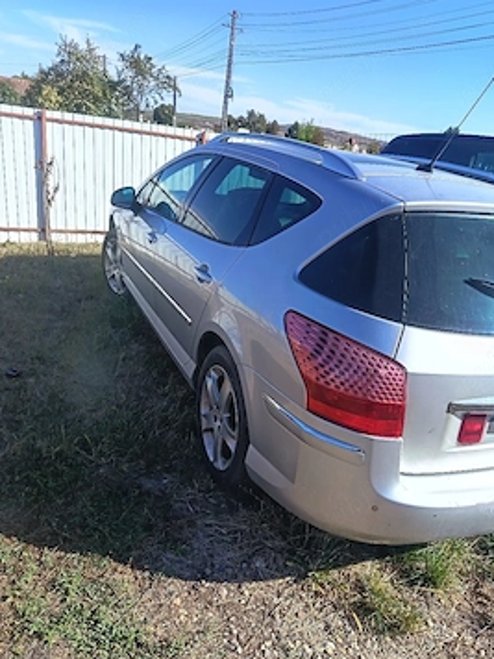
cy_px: 368
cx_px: 268
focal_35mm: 27
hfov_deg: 51.3
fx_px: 514
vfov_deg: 65.1
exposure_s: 1/588
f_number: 1.75
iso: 100
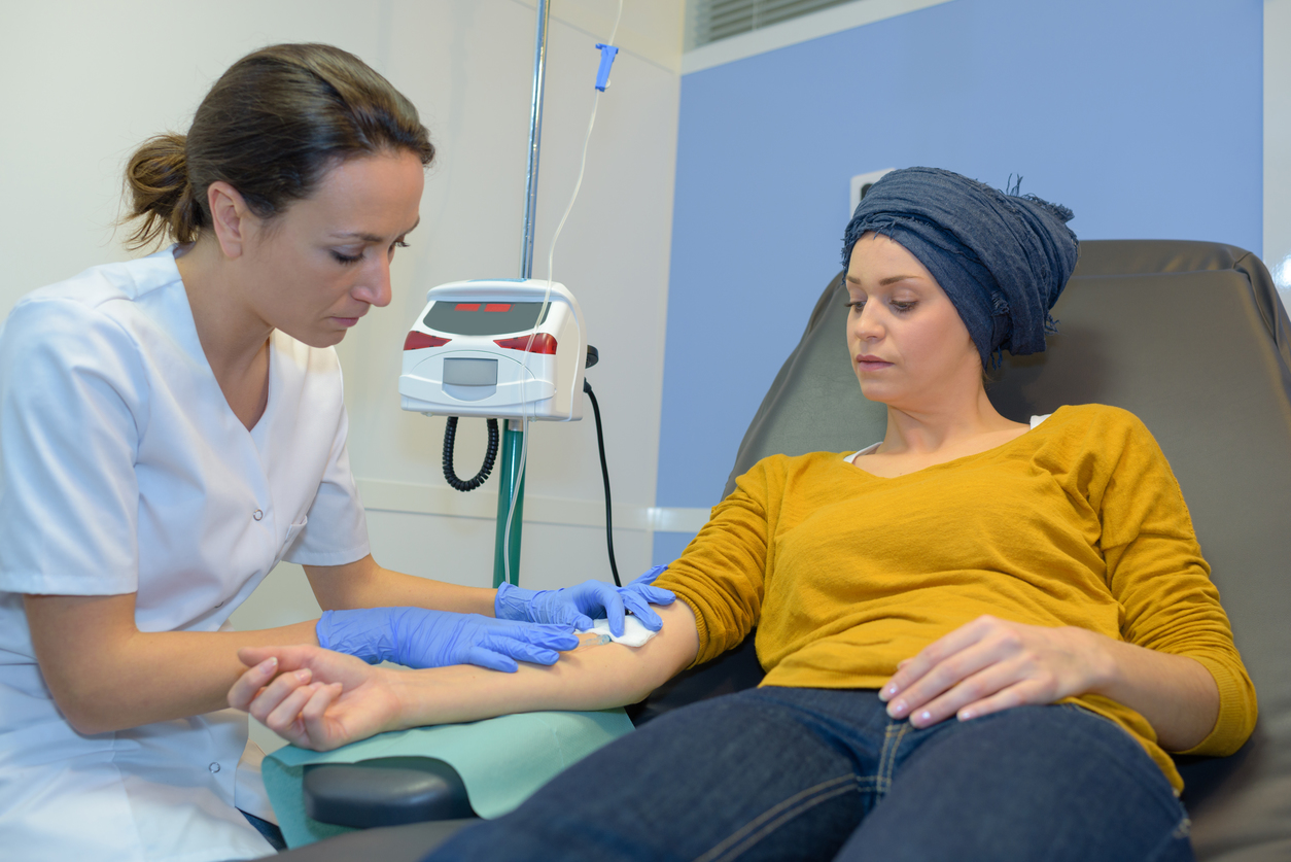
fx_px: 1256
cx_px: 646
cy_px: 431
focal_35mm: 35
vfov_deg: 37.9
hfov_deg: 54.4
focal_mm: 35
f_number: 3.5
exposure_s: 1/60
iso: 320
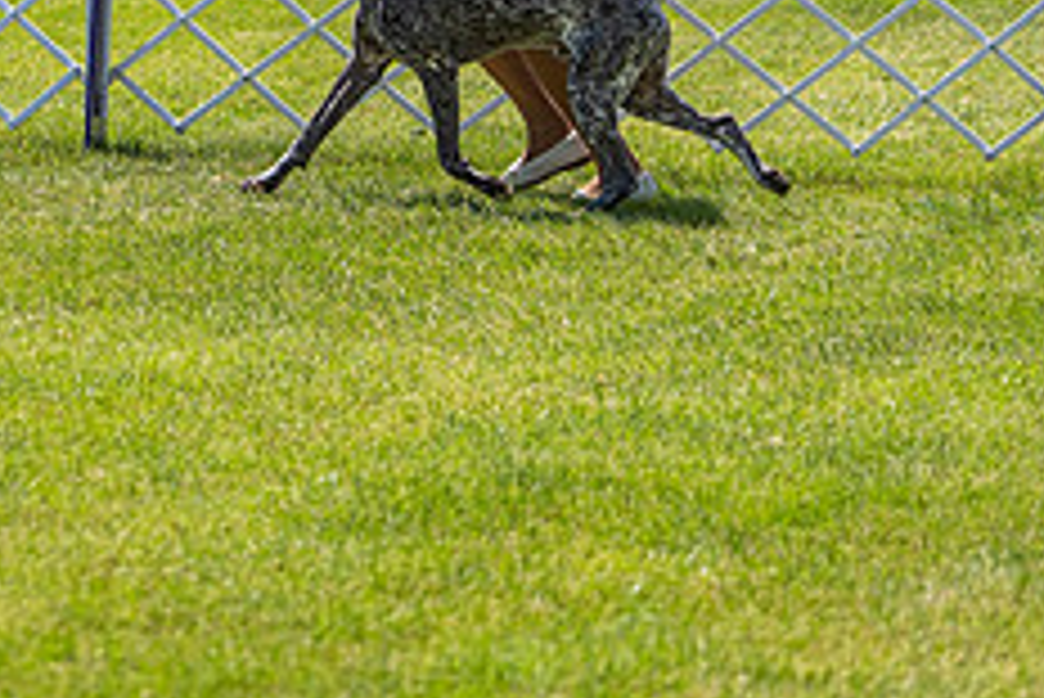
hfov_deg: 7.0
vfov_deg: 4.7
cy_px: 20
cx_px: 396
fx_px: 8502
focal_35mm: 293
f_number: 4
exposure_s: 1/3200
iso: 640
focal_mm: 117
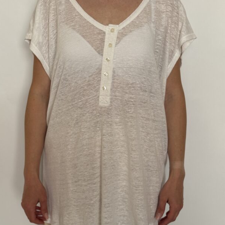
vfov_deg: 30.0
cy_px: 119
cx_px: 112
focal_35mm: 57
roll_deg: -0.6
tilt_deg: -14.5
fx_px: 419
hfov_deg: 30.0
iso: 50
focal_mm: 6.76
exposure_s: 1/142
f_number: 1.78
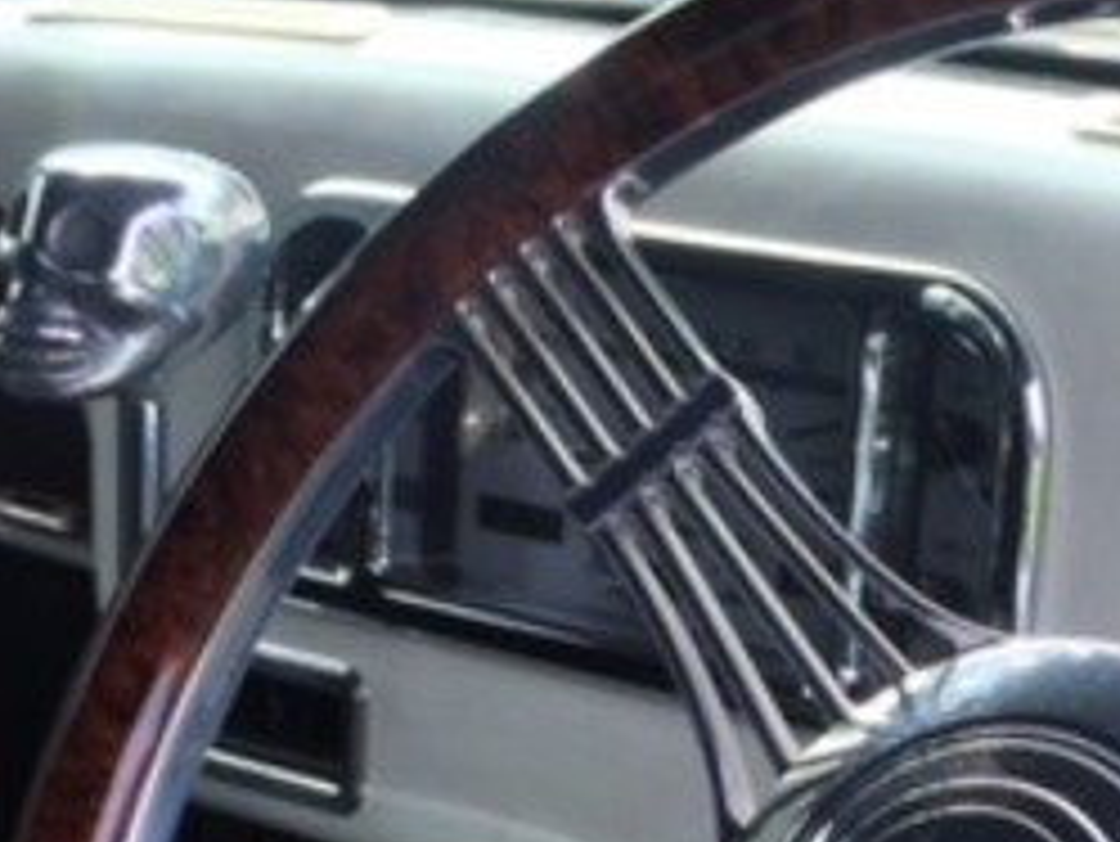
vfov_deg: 15.6
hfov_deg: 20.3
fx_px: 3010
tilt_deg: -23.3
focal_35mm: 93
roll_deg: -1.3
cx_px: 1147
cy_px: 851
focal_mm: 4.15
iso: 32
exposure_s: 1/114
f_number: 2.2
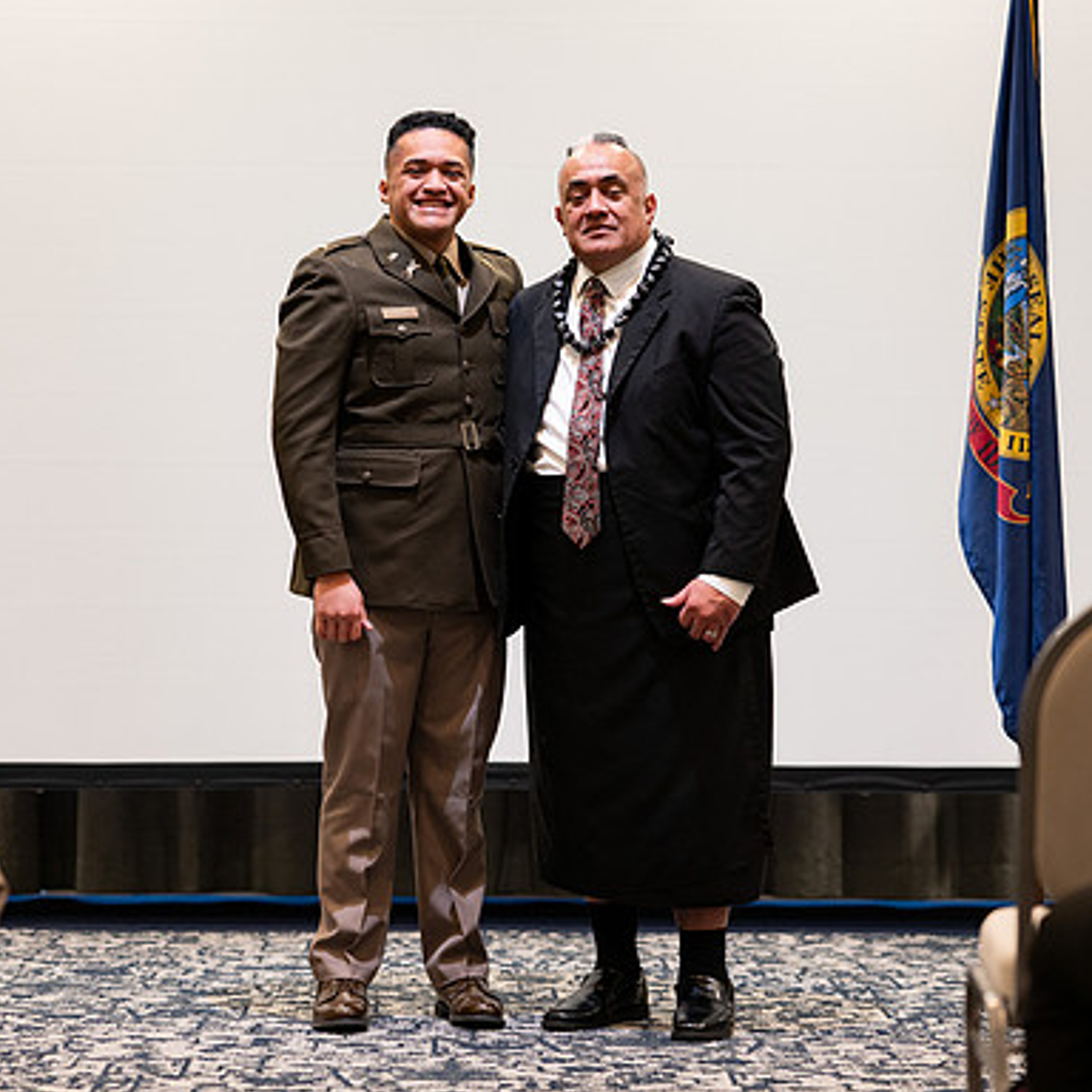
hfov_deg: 16.0
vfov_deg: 16.0
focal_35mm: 109
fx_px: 3890
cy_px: 547
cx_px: 469
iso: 640
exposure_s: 1/125
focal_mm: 85
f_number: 1.8
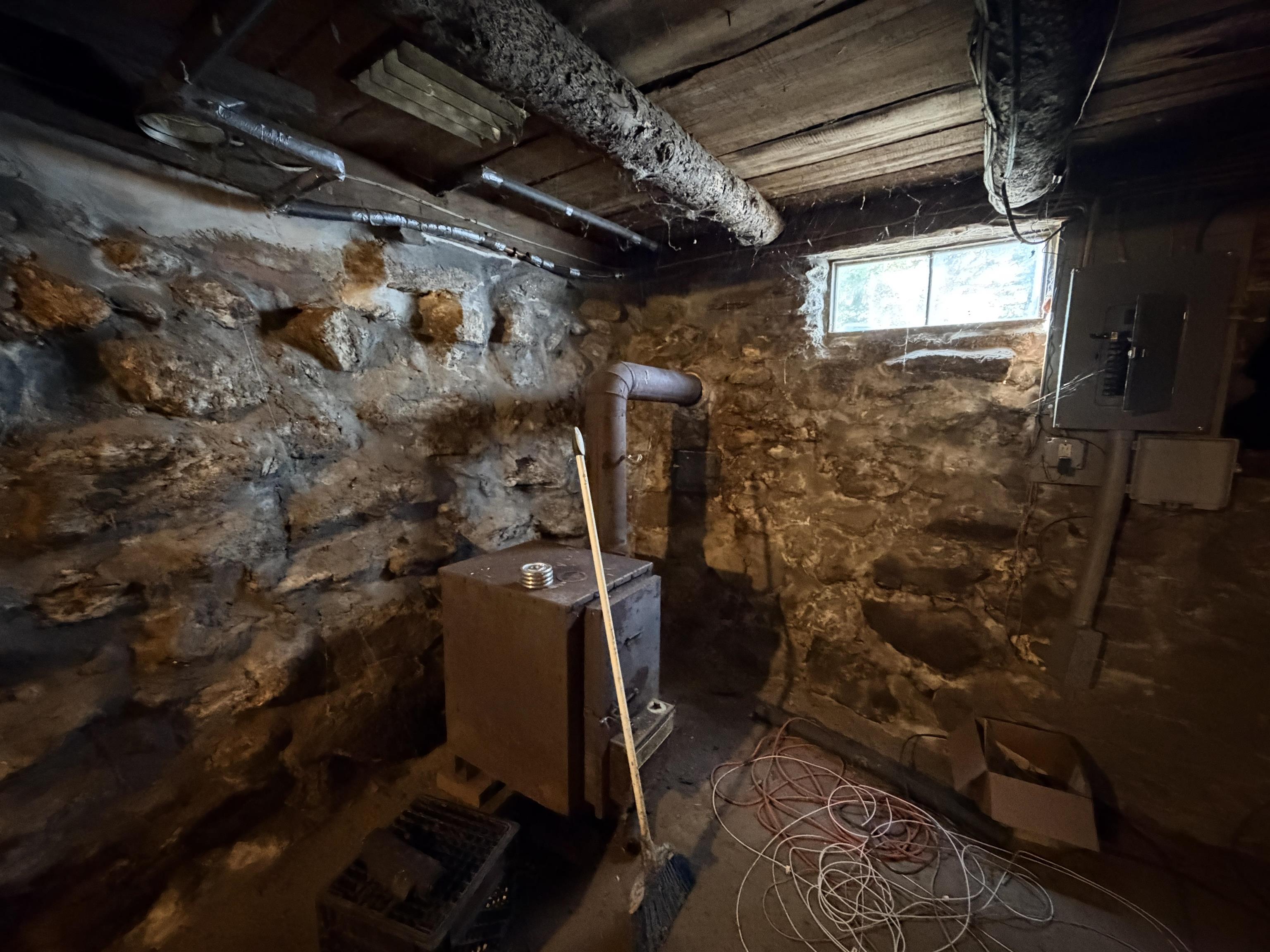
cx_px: 635
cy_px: 476
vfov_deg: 85.7
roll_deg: -0.3
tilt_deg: -8.0
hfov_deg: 102.1
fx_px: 514
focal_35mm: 14
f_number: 2.2
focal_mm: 2.22
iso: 2500
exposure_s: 1/30
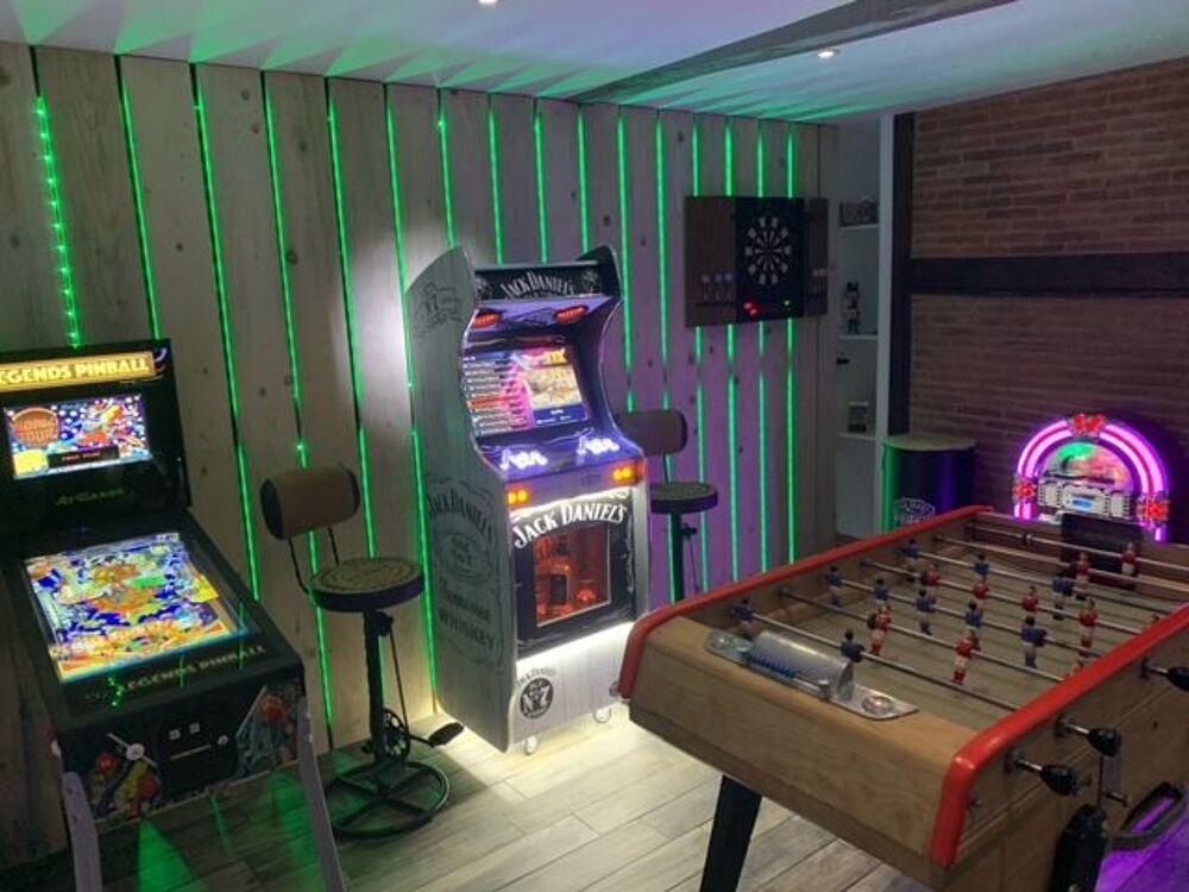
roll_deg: +2.6
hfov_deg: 67.3
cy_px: 446
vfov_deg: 53.1
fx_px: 893
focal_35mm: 26
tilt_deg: -9.3
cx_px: 594
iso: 500
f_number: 1.8
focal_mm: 4.25
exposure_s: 1/28
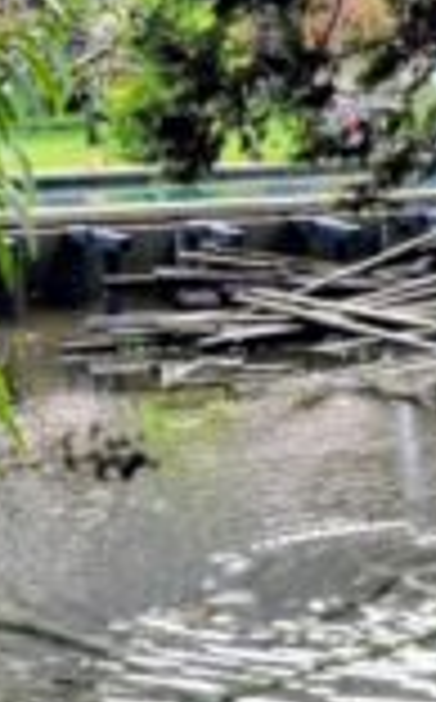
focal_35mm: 264
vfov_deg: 8.0
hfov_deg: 4.9
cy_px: 405
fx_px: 5038
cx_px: 935
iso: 640
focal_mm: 56
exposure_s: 1/250
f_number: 8
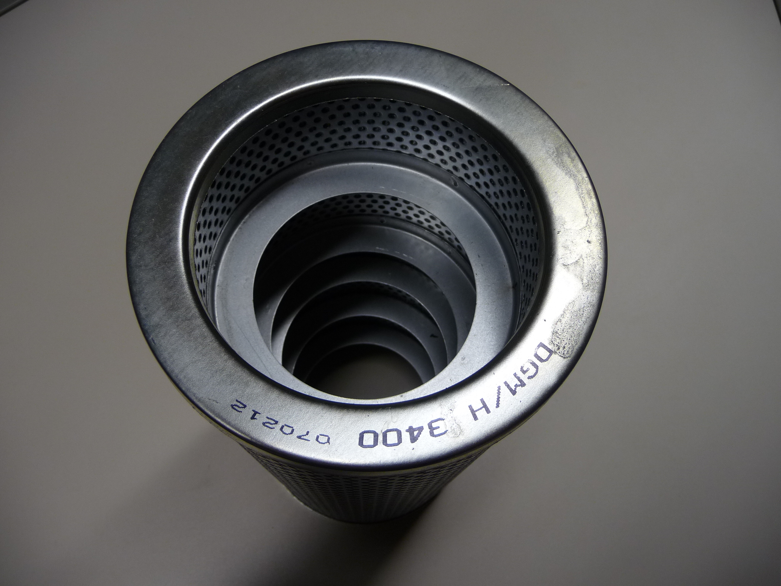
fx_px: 632
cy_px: 293
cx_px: 390
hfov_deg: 63.4
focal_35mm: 28
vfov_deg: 49.7
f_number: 3.3
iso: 100
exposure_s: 1/40
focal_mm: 4.7
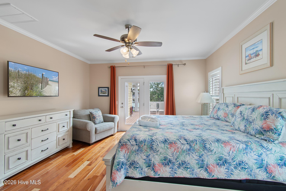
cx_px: 143
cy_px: 96
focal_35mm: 15
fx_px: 119
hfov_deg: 100.4
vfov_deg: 77.3
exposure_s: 1/15
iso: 100
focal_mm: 10
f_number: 4.5
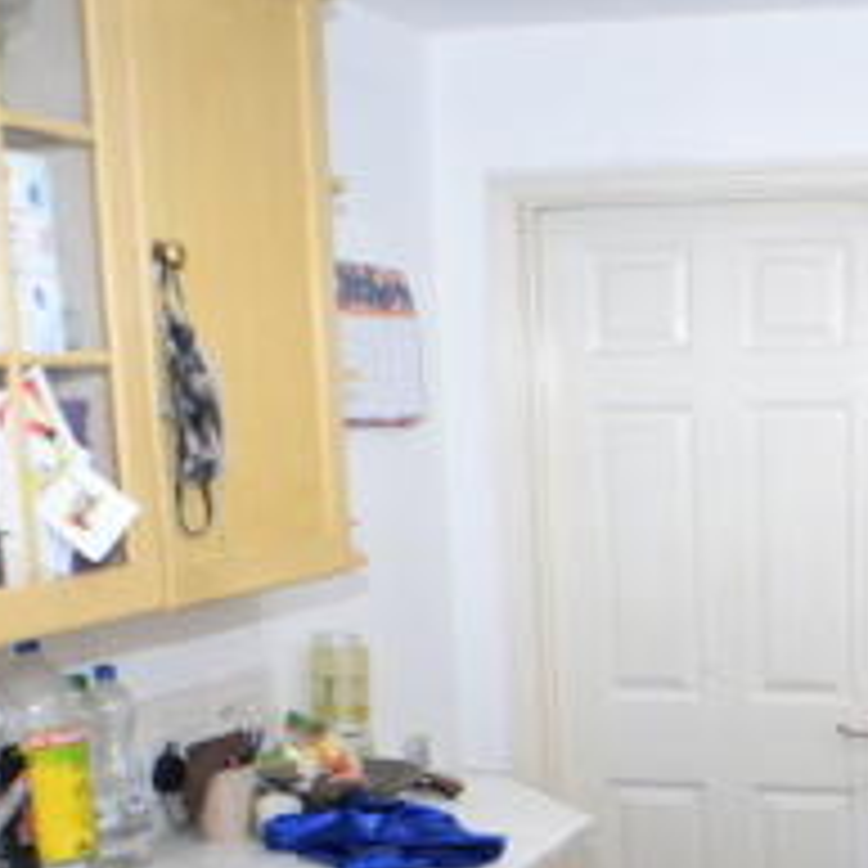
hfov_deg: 21.5
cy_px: 861
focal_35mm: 78
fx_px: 2213
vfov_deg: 21.4
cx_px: 834
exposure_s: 1/80
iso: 400
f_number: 4.5
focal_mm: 18
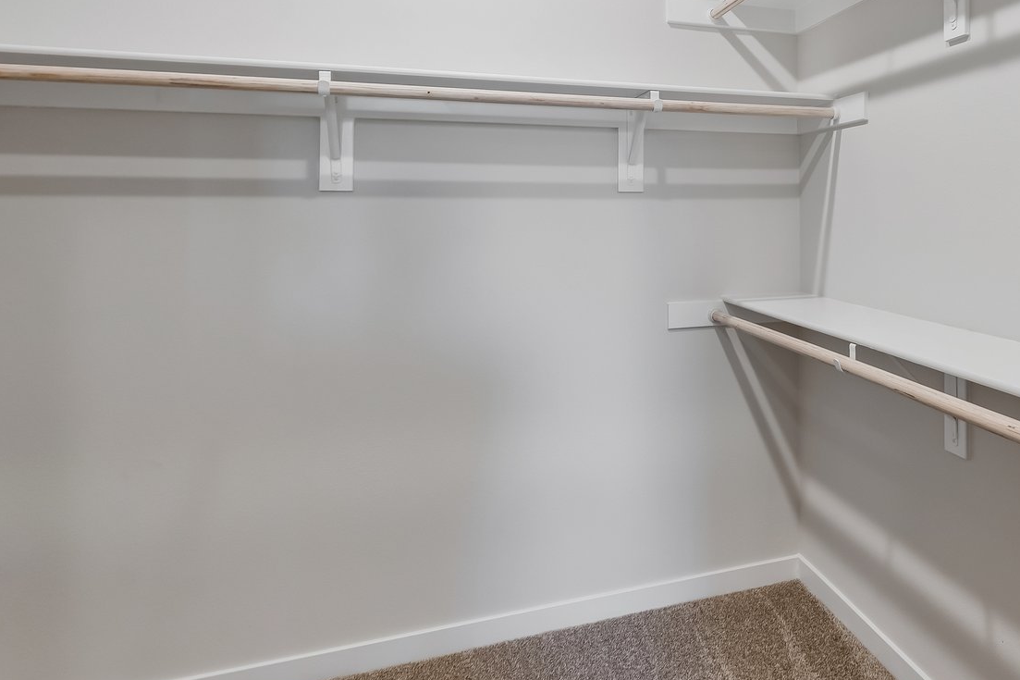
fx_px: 737
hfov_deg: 65.1
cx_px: 767
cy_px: 197
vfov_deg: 48.2
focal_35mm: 26
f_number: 8
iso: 400
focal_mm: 14
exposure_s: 1/25
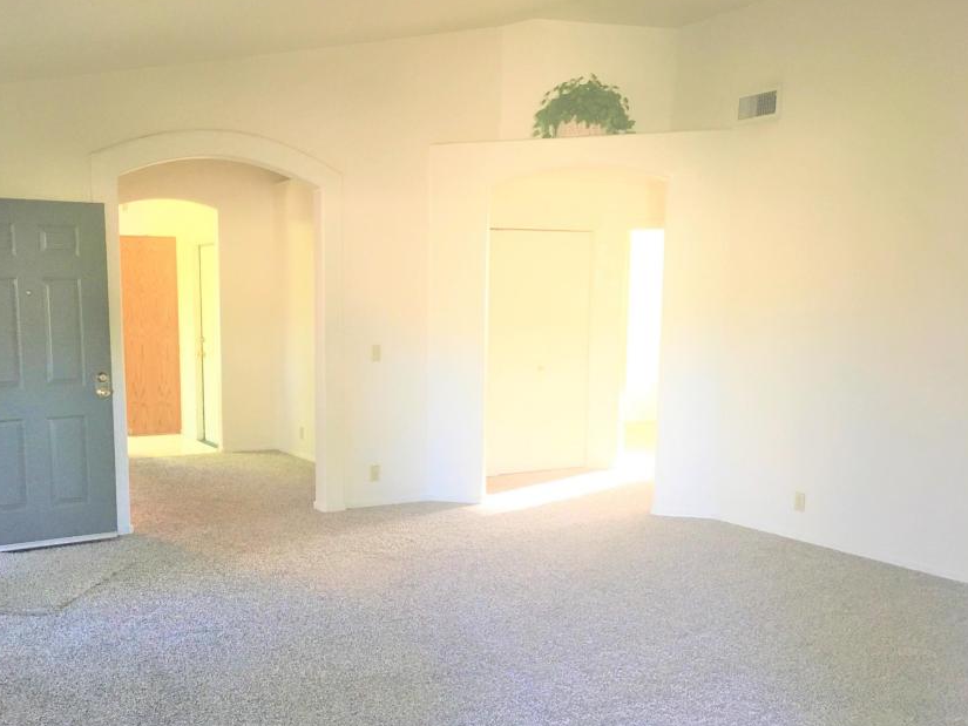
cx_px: 383
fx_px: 1007
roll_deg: -0.2
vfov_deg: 39.5
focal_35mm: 36
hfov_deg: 51.0
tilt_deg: -7.8
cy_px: 439
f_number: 2.2
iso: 100
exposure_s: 1/30
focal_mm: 4.15
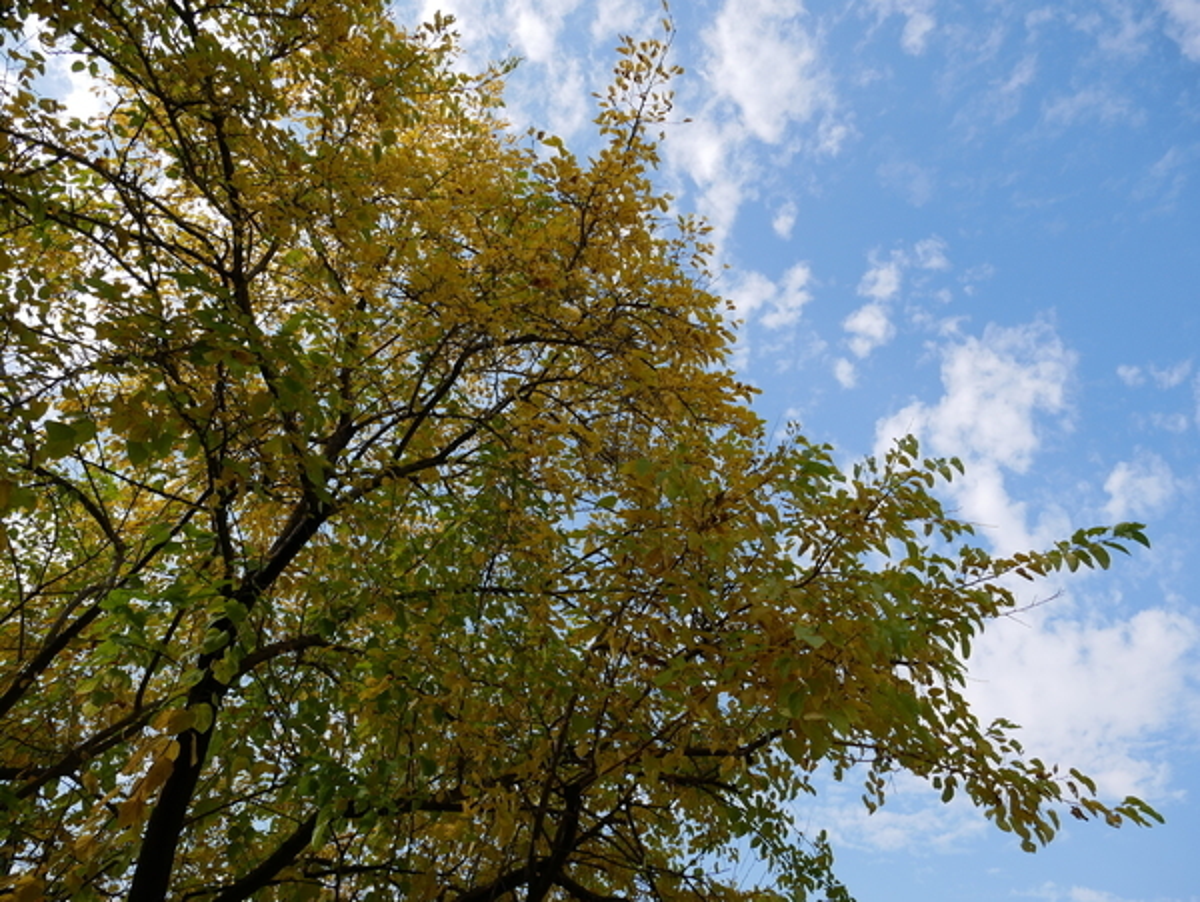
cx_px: 600
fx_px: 833
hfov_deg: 71.6
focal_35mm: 24
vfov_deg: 56.9
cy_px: 451
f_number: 6.3
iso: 200
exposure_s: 1/400
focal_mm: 12
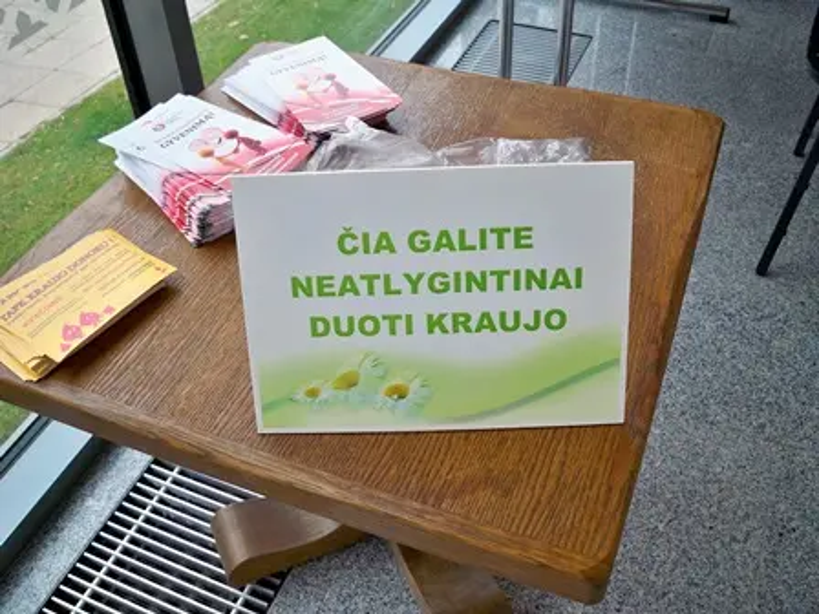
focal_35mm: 35
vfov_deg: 40.7
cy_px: 307
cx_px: 410
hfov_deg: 52.6
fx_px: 828
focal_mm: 6.3
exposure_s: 1/80
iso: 80
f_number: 3.1
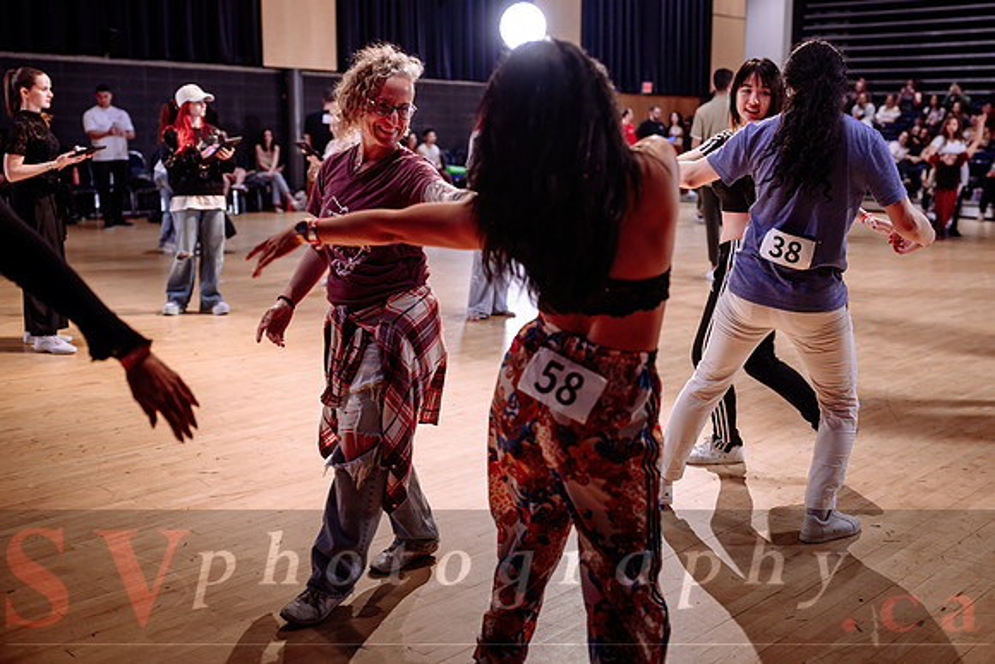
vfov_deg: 34.3
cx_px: 569
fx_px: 1074
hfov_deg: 49.5
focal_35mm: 39
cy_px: 285
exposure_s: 1/250
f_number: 2
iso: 1250
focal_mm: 34
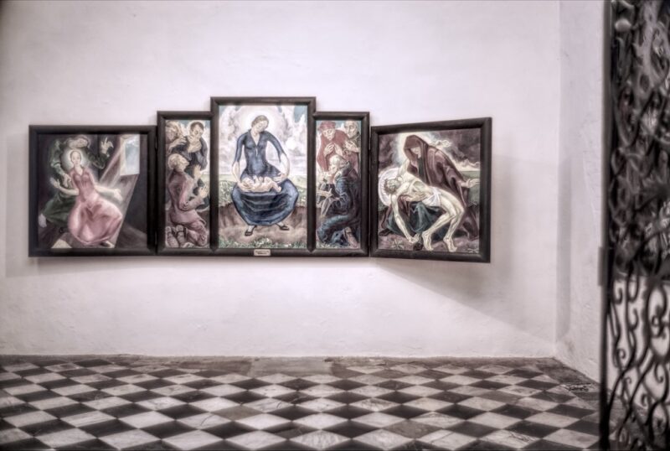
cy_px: 226
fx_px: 653
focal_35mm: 35
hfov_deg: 54.3
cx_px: 335
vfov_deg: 38.1
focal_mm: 35
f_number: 1.4
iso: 100
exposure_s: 1/250
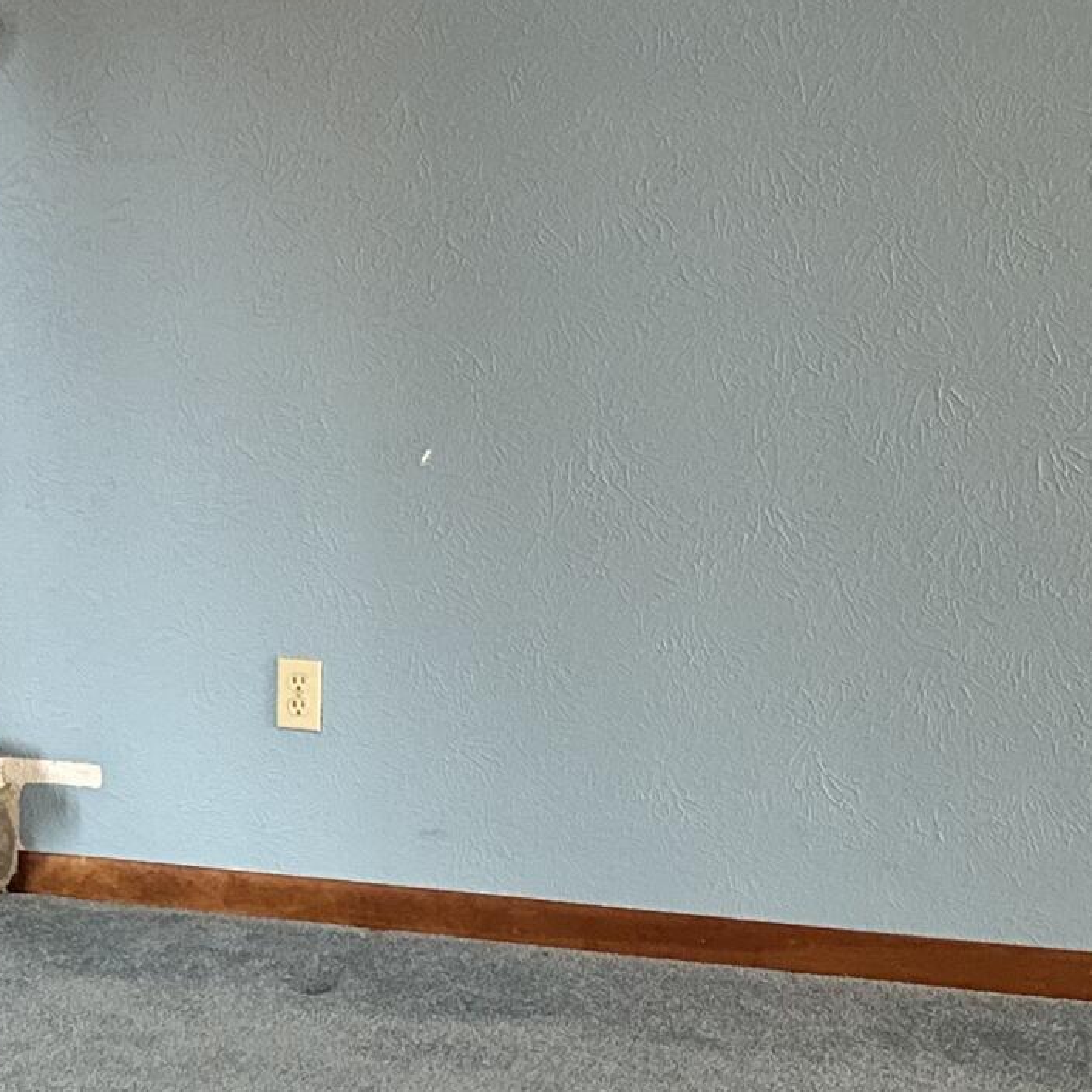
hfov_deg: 18.2
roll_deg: +0.9
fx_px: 3212
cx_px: -252
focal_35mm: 90
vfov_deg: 19.3
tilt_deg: -6.6
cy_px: 412
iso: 640
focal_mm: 6.86
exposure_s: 1/60
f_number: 1.78
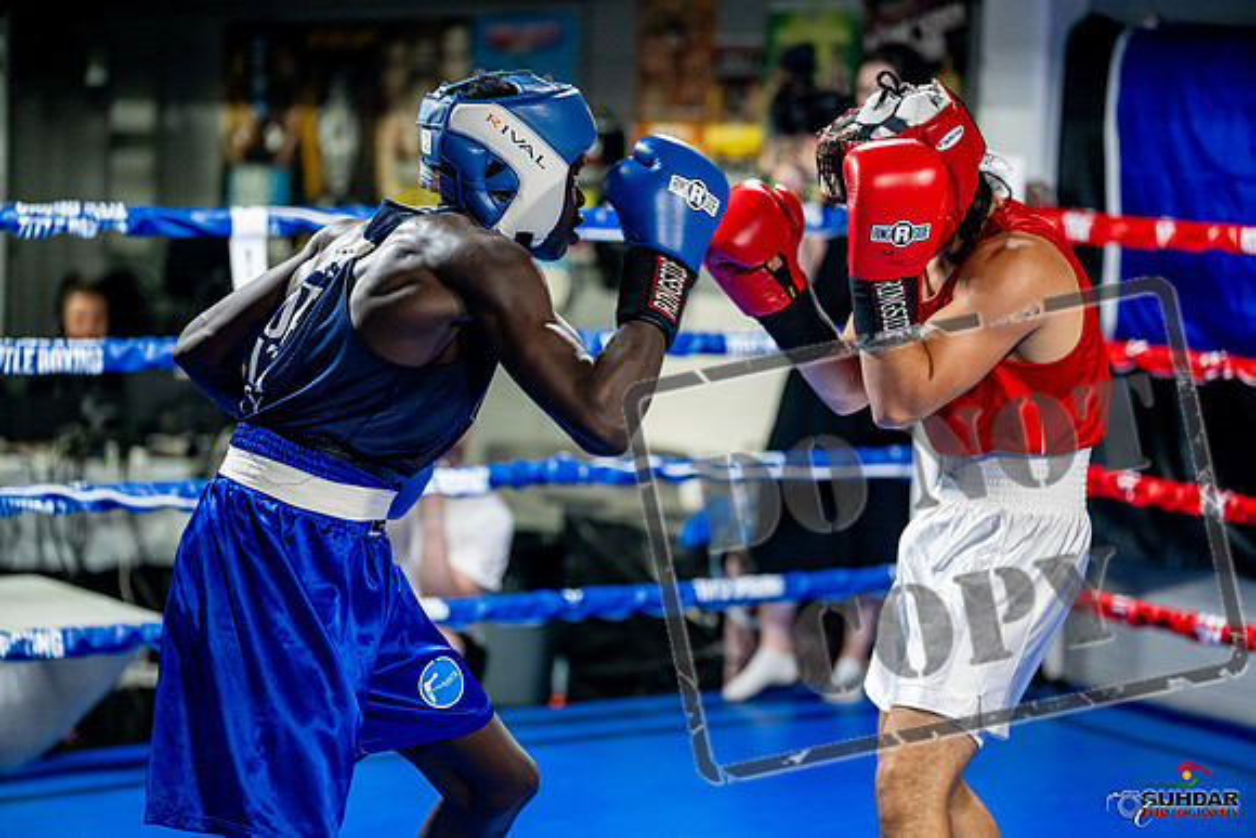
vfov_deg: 15.5
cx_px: 628
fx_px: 3071
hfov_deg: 23.1
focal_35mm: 88
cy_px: 419
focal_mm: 88
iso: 4000
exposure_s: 1/800
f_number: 2
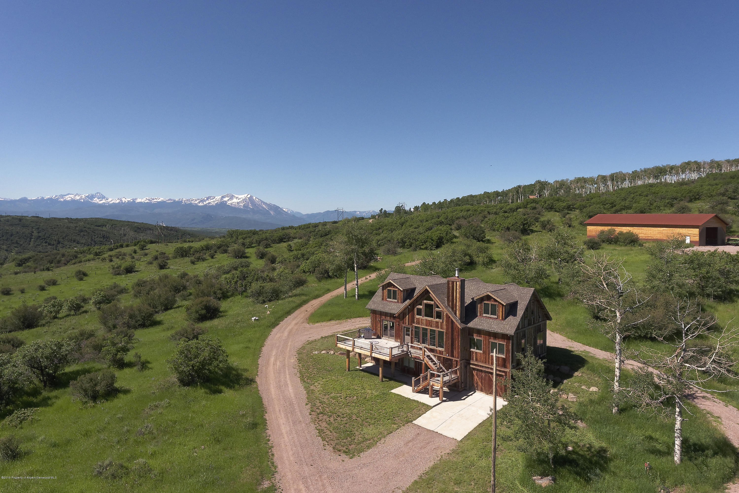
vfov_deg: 36.9
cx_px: 370
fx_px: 739
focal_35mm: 36
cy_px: 246
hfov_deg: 53.1
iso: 100
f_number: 10
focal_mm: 36
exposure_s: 1/60
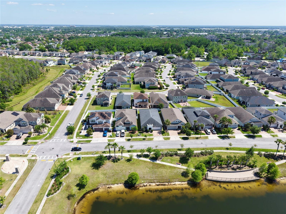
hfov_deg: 71.6
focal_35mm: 24
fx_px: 198
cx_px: 143
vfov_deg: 56.8
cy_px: 107
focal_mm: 8.67
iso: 150
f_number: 1.8
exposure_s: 1/3200
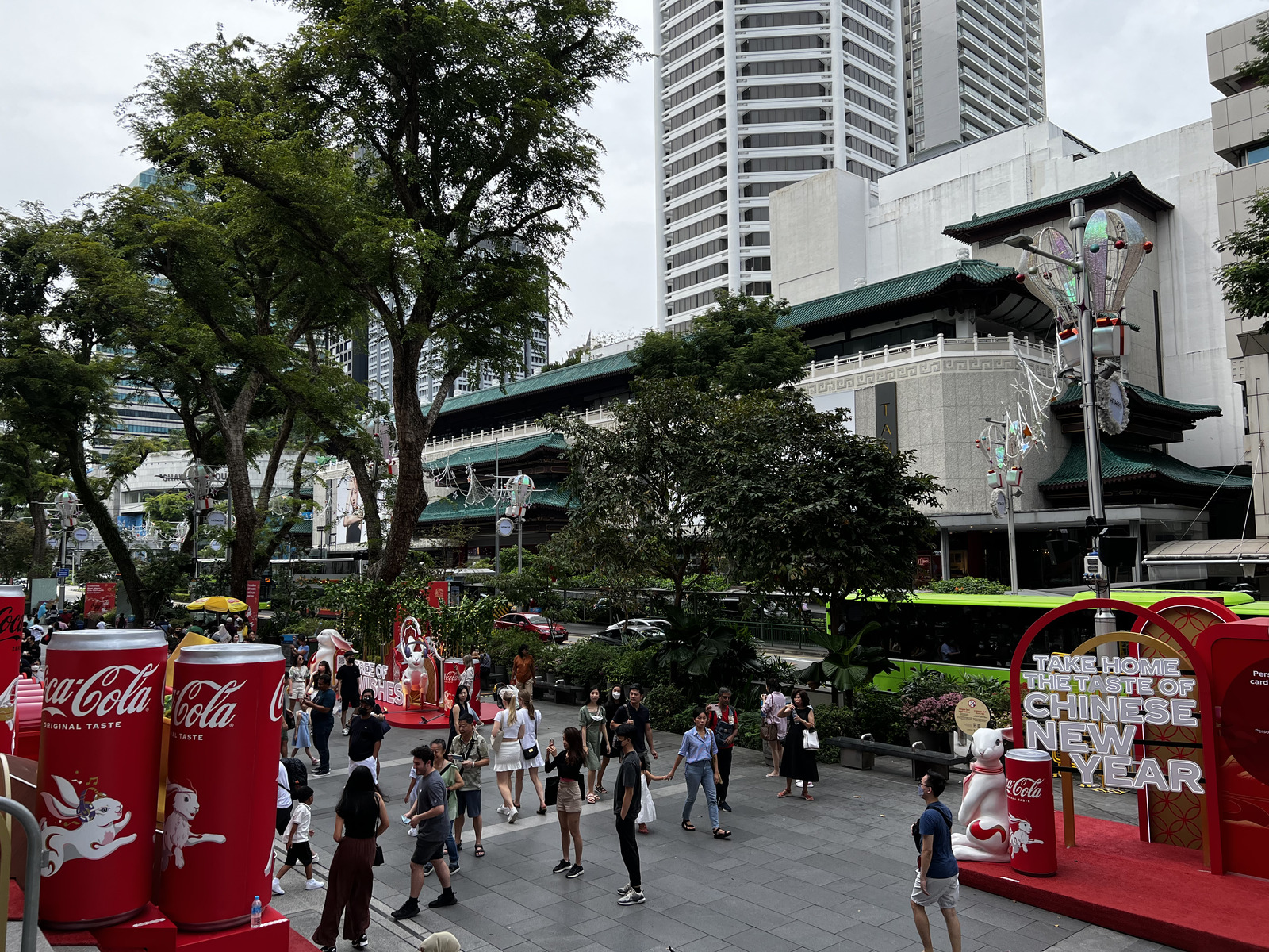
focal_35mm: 26
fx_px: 953
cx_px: 634
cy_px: 476
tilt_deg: +4.9
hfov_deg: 67.3
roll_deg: +0.3
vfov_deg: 53.1
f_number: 1.5
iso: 50
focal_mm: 5.7
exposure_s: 1/1295
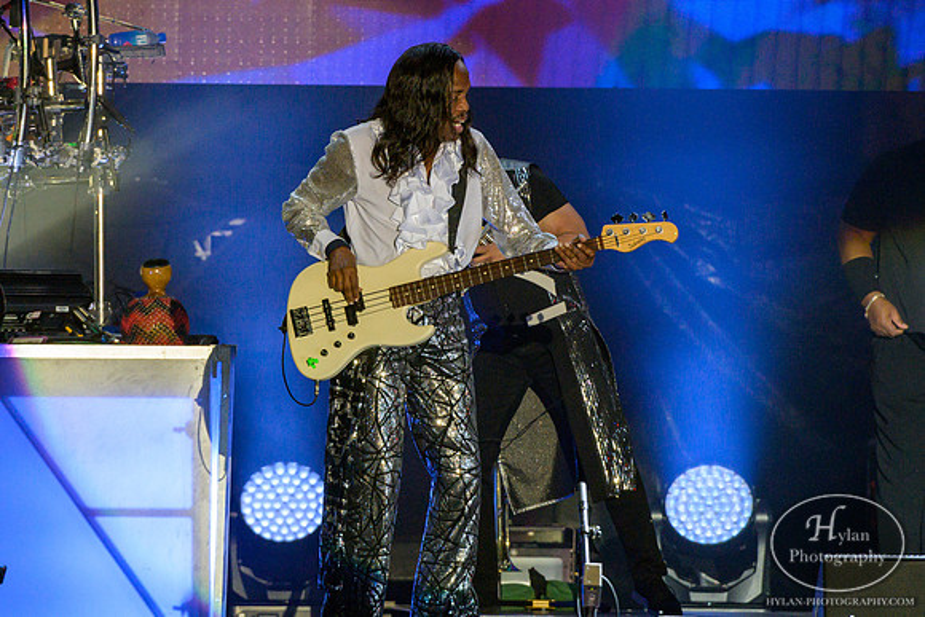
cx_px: 319
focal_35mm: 630
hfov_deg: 3.3
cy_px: 129
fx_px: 16181
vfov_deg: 2.2
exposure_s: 1/400
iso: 2500
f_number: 6.3
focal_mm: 380
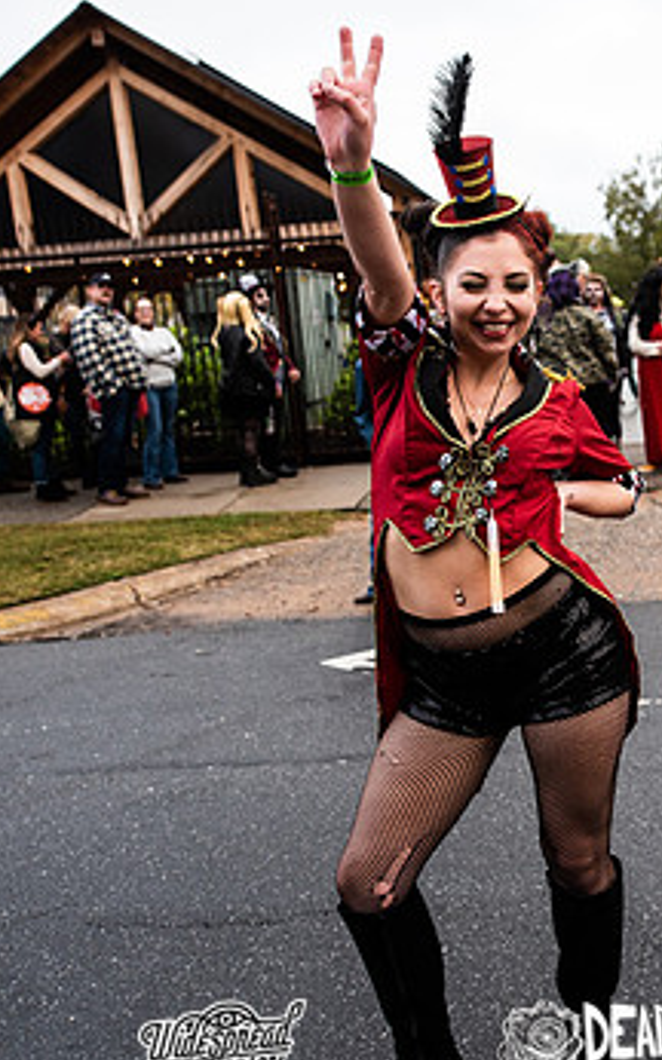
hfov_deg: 30.1
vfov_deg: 48.2
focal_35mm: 41
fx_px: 1185
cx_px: 570
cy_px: 532
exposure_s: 1/200
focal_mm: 24
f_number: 3.5
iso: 400
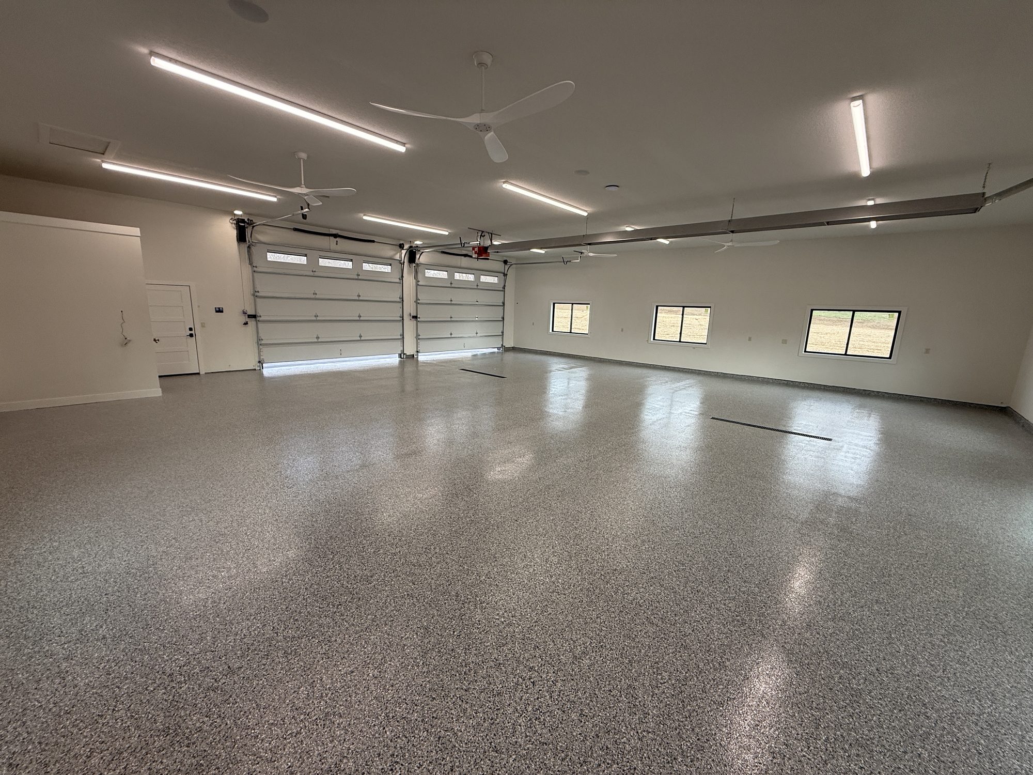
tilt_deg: -9.5
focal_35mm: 14
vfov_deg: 85.7
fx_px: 418
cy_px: 388
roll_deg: -1.7
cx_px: 516
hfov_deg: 102.1
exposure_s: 1/120
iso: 80
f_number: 2.2
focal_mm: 2.22
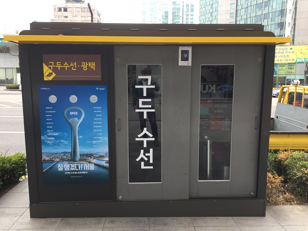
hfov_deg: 61.7
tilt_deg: -9.3
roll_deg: -0.9
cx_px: 154
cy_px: 116
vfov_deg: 48.2
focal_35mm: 29
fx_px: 258
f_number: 2.2
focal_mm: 4.15
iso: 32
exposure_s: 1/121
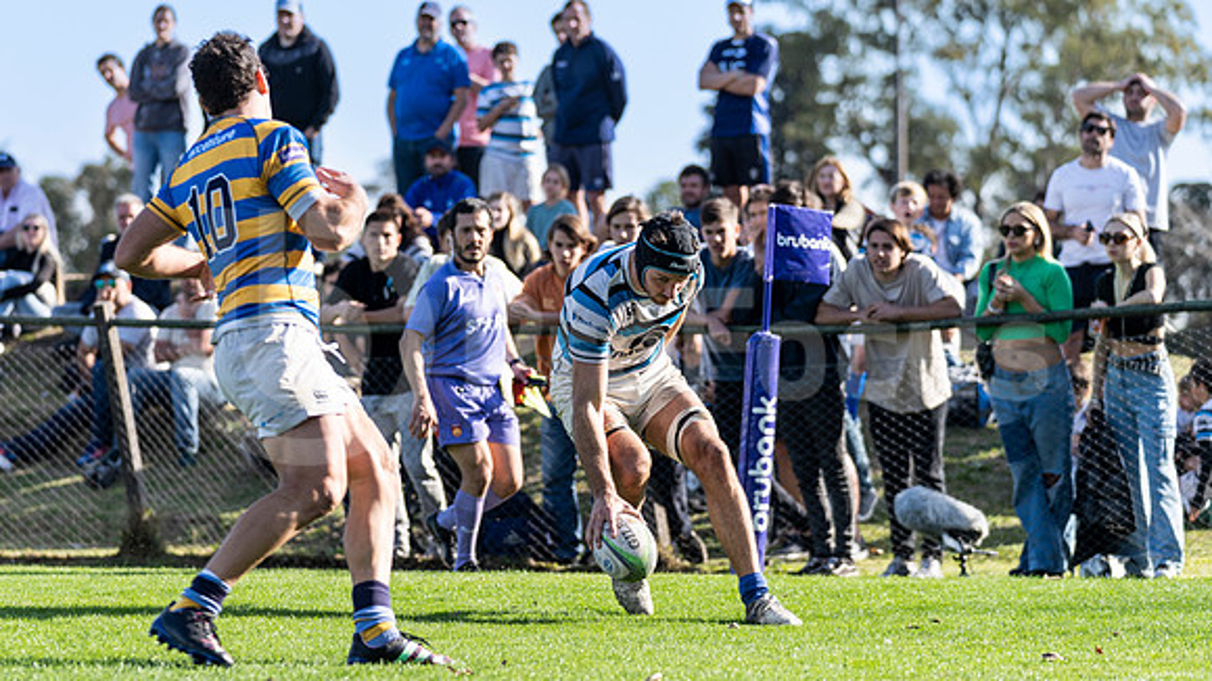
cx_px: 463
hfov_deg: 13.1
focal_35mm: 165
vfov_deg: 7.4
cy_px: 317
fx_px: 5294
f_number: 2.8
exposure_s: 1/800
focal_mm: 115
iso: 100
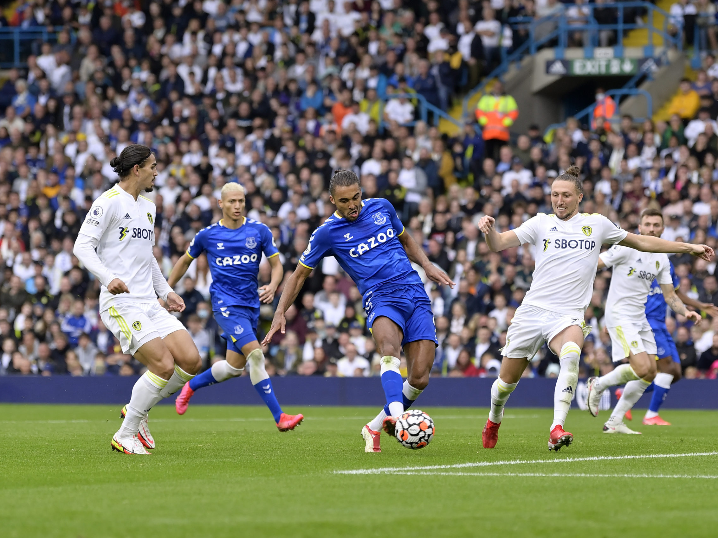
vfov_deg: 9.1
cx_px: 398
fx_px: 3381
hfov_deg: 12.1
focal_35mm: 163
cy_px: 269
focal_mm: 150
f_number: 2.8
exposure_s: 1/1600
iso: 1000
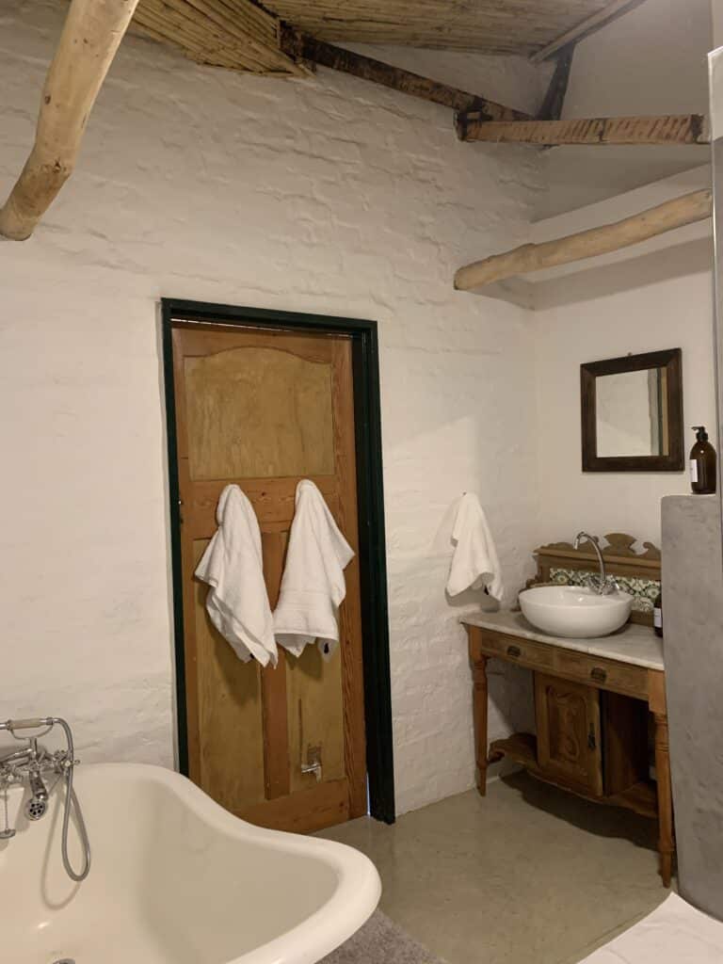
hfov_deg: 53.1
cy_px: 482
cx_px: 362
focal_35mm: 26
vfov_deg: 67.3
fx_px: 724
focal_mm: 4.25
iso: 400
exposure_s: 1/52
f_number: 1.8
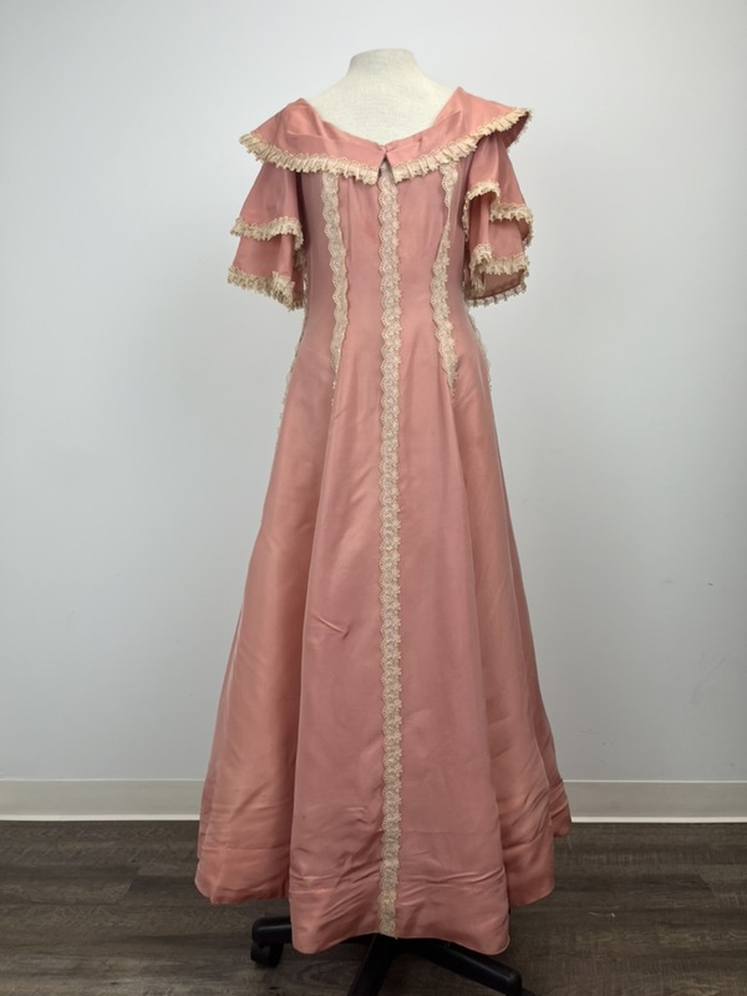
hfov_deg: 53.1
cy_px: 498
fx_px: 748
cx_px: 374
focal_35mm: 26
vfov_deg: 67.3
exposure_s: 1/375
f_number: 1.6
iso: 50
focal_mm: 5.1
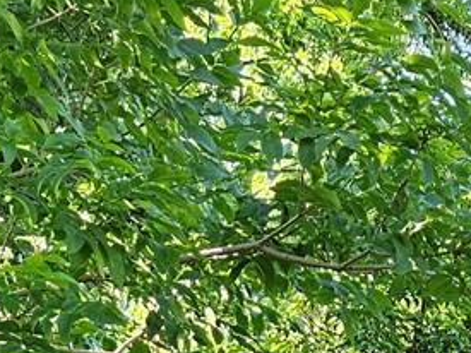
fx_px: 1822
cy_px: 1014
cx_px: 473
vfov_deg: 9.2
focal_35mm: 134
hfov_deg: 14.5
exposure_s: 1/180
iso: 80
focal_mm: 5.4
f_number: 1.8
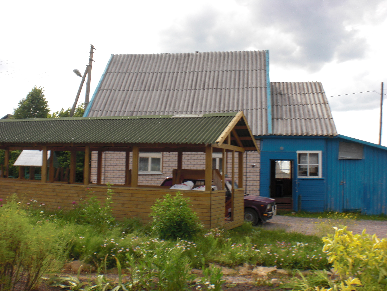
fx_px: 425
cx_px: 194
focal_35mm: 38
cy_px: 146
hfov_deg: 49.0
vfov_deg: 37.7
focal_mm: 6.3
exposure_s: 1/200
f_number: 5.6
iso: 64
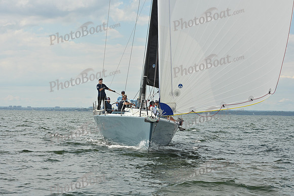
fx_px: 702
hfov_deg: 23.6
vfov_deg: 15.9
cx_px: 147
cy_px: 98
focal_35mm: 86
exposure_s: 1/1600
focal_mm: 86
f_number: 9
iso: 320
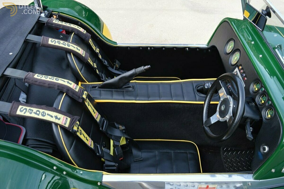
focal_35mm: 33
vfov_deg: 39.9
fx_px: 260
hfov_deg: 57.3
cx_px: 142
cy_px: 94
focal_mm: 22
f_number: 5.6
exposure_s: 1/125
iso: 160
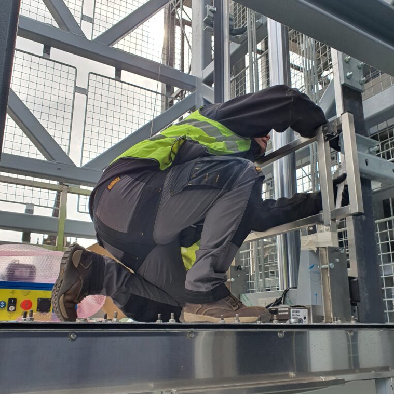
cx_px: 199
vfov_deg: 52.3
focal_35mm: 31
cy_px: 229
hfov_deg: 52.5
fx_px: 399
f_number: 2.4
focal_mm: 4.3
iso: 50
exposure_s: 1/341
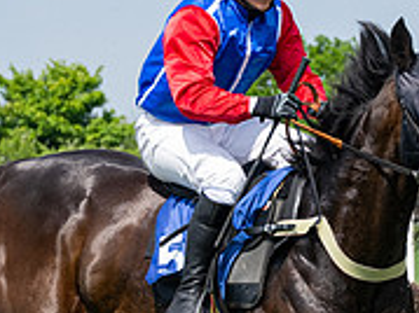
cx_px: 450
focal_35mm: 343
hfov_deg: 5.8
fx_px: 4149
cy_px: 264
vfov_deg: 4.3
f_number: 4
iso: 400
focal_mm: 70
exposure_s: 1/3200
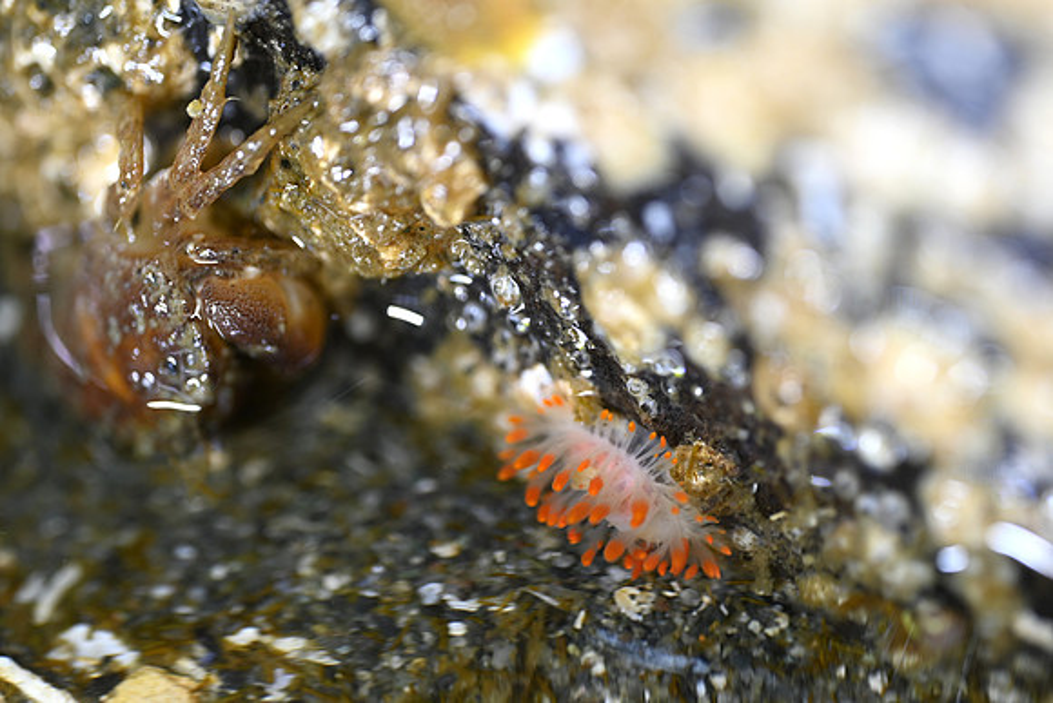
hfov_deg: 19.5
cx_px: 526
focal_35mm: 105
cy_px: 352
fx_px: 3072
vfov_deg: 13.0
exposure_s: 1/125
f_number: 3.3
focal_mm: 105
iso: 160
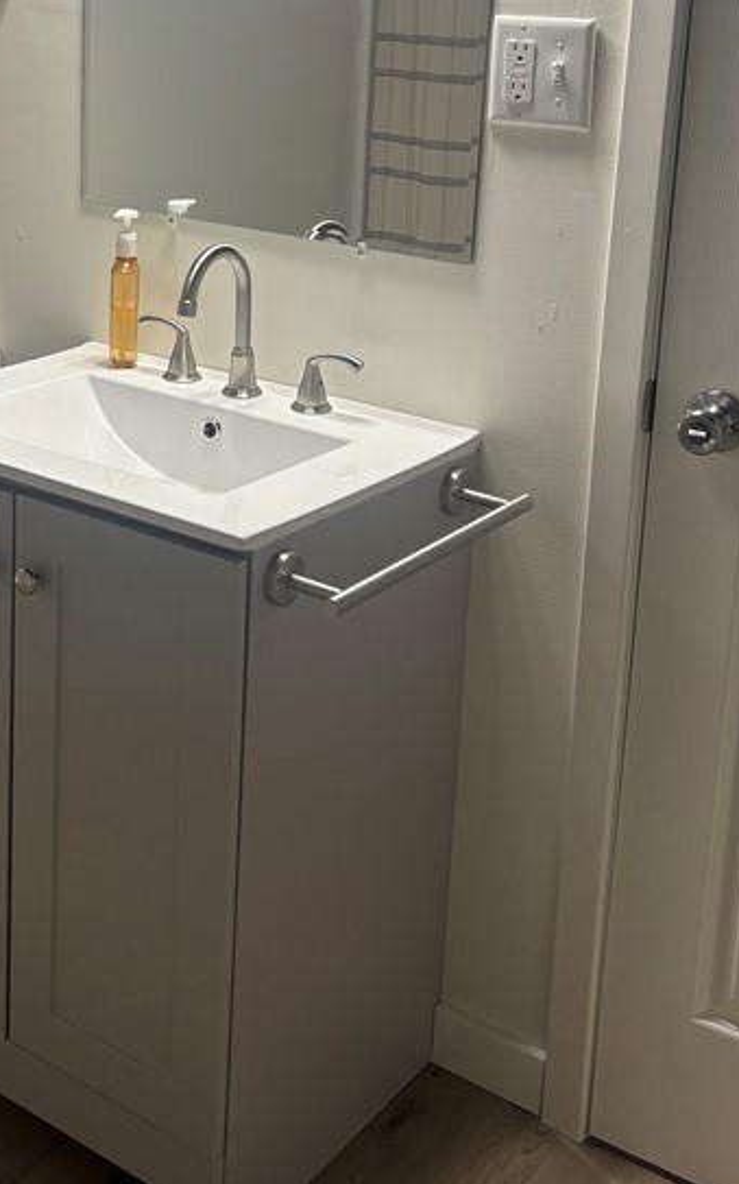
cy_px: 294
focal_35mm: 52
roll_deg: -2.1
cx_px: 225
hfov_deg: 24.7
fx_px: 1677
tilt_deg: -12.0
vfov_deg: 37.9
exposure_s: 1/60
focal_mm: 5.96
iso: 64
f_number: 1.6
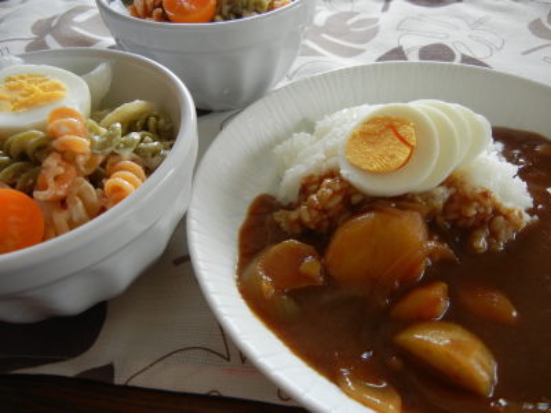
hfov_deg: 60.0
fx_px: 478
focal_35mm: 30
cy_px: 206
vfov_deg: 46.8
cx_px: 276
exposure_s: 1/73.6
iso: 160
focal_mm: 5.4
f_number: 3.5
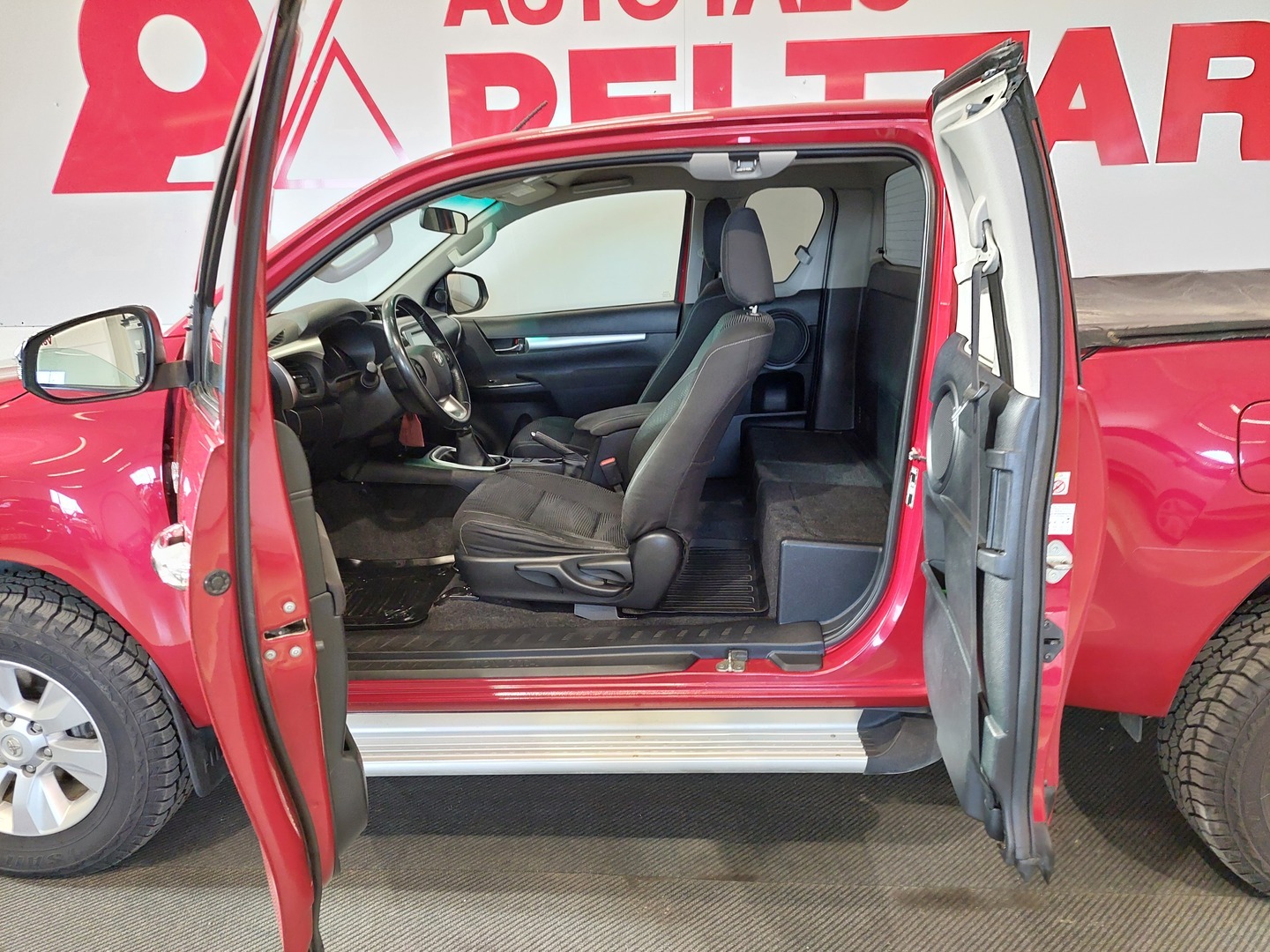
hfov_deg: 69.4
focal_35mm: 25
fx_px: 917
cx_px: 635
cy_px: 476
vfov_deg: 54.9
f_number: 1.8
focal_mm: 5.23
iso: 200
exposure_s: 1/50
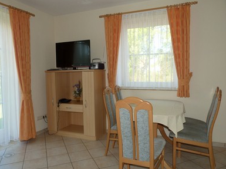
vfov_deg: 53.0
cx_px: 114
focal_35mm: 26
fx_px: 170
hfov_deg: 67.3
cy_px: 82
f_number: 2.8
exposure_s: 1/60
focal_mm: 4.5
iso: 80
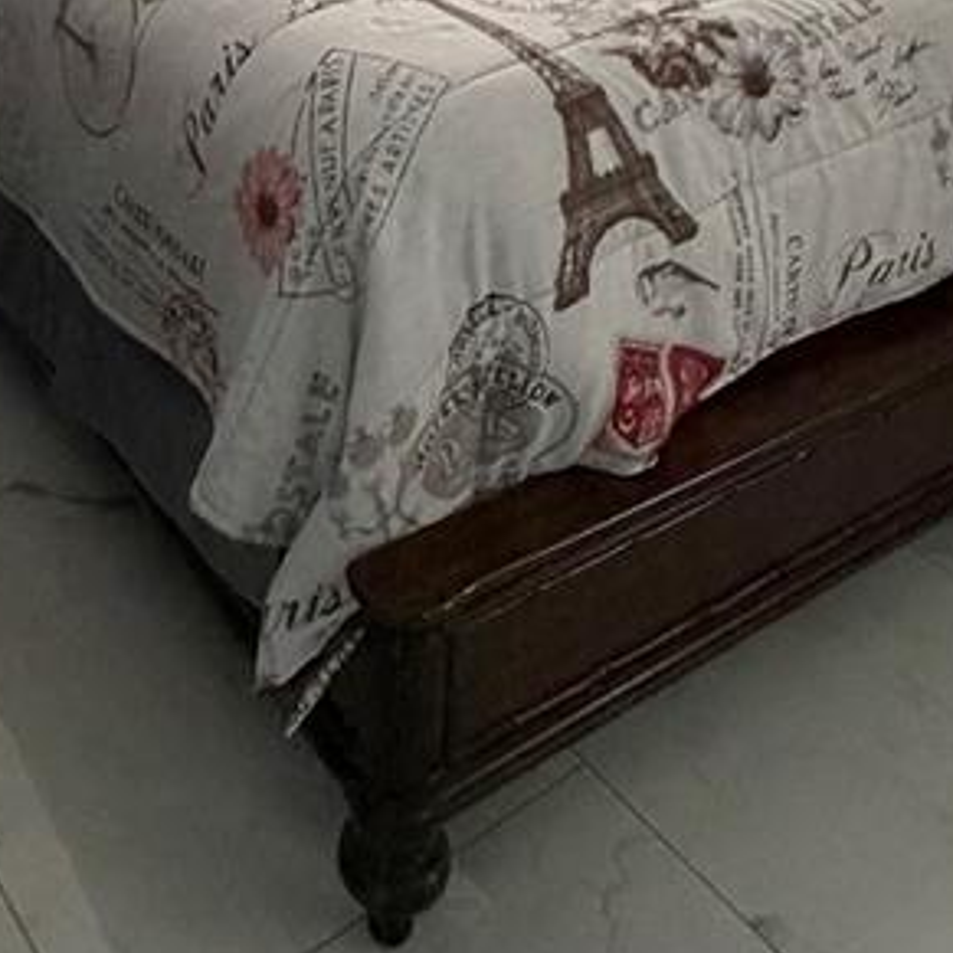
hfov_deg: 33.1
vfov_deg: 28.3
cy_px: -242
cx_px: 324
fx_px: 1589
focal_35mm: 51
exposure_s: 1/60
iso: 400
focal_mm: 2.22
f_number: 2.2
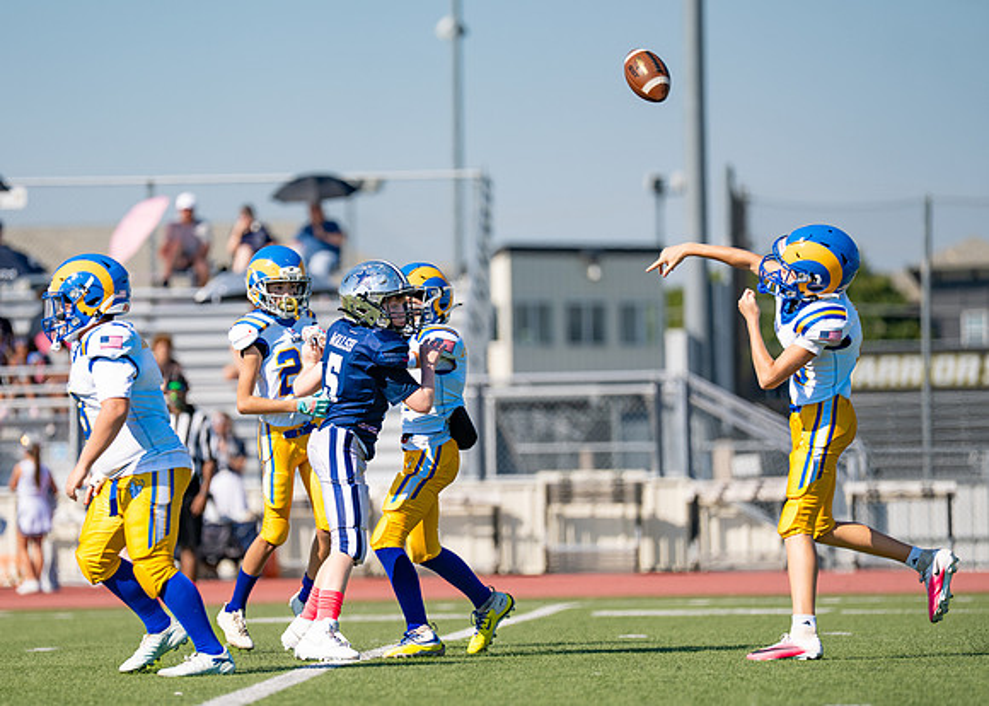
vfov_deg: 5.8
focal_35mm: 248
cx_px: 369
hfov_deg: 8.1
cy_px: 409
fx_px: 6958
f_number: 2.8
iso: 100
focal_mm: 200
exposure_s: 1/2500
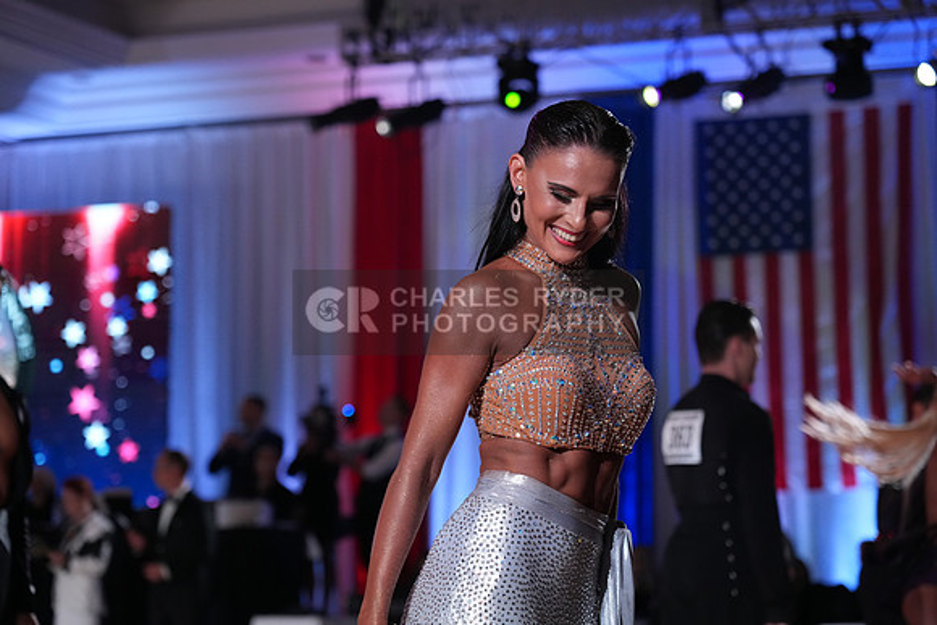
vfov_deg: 14.3
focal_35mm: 96
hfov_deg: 21.2
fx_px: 2499
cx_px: 468
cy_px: 312
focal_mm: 96
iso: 3200
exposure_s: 1/500
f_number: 4
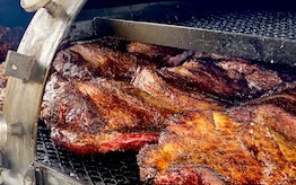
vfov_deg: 19.0
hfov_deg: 30.0
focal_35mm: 68
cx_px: 192
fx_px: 549
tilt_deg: -19.7
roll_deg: +1.0
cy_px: 138
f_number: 1.8
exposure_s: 1/120
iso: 64
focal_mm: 4
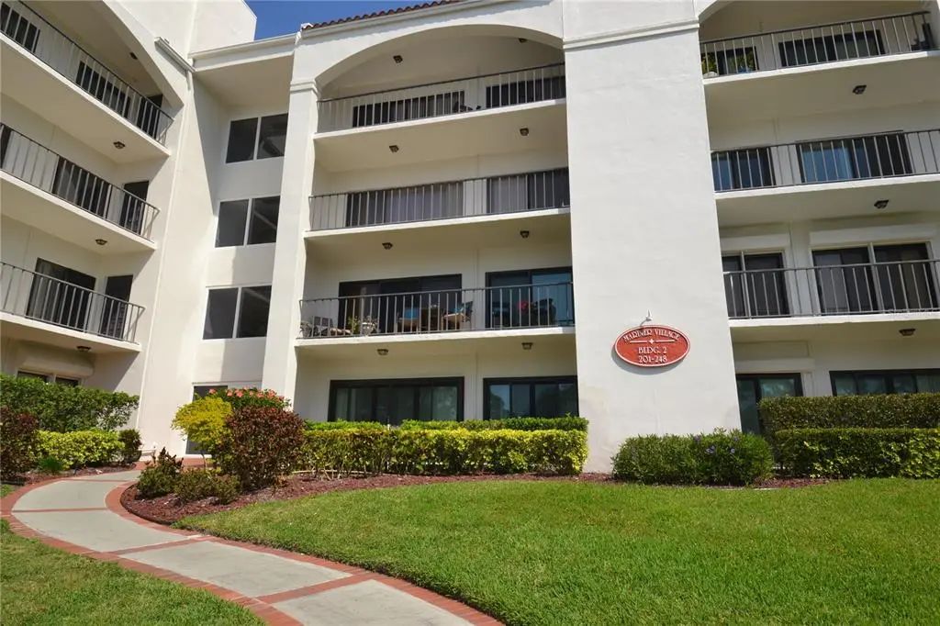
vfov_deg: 59.5
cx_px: 470
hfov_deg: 81.2
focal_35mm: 21
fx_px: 548
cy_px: 313
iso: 100
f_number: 10
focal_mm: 14
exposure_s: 1/200
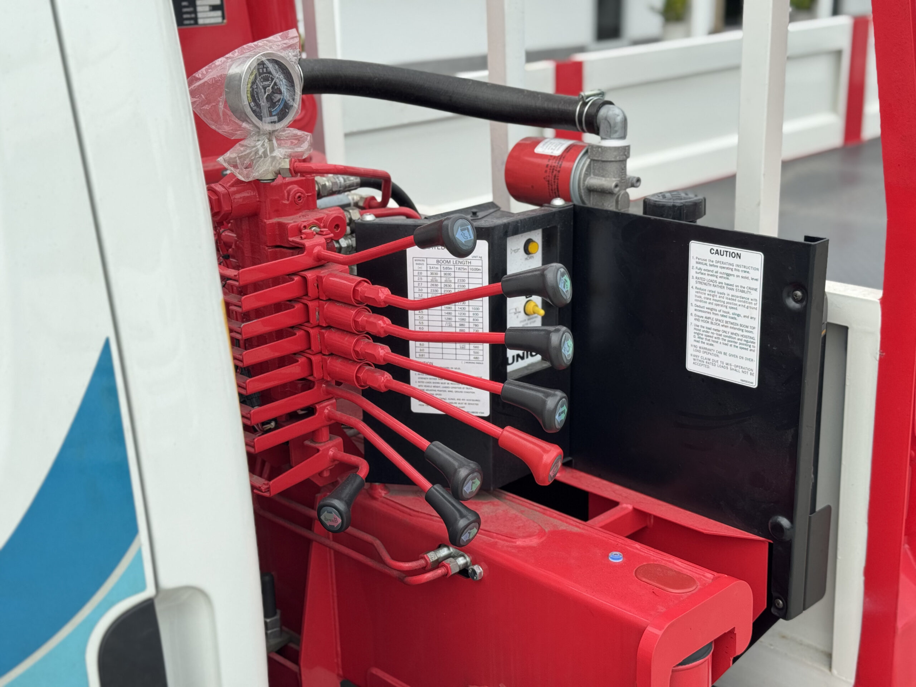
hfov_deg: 39.7
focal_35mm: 48
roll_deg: +0.2
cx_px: 458
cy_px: 344
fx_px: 1270
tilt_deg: -18.3
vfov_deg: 30.3
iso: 64
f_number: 1.78
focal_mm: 6.76
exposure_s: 1/651
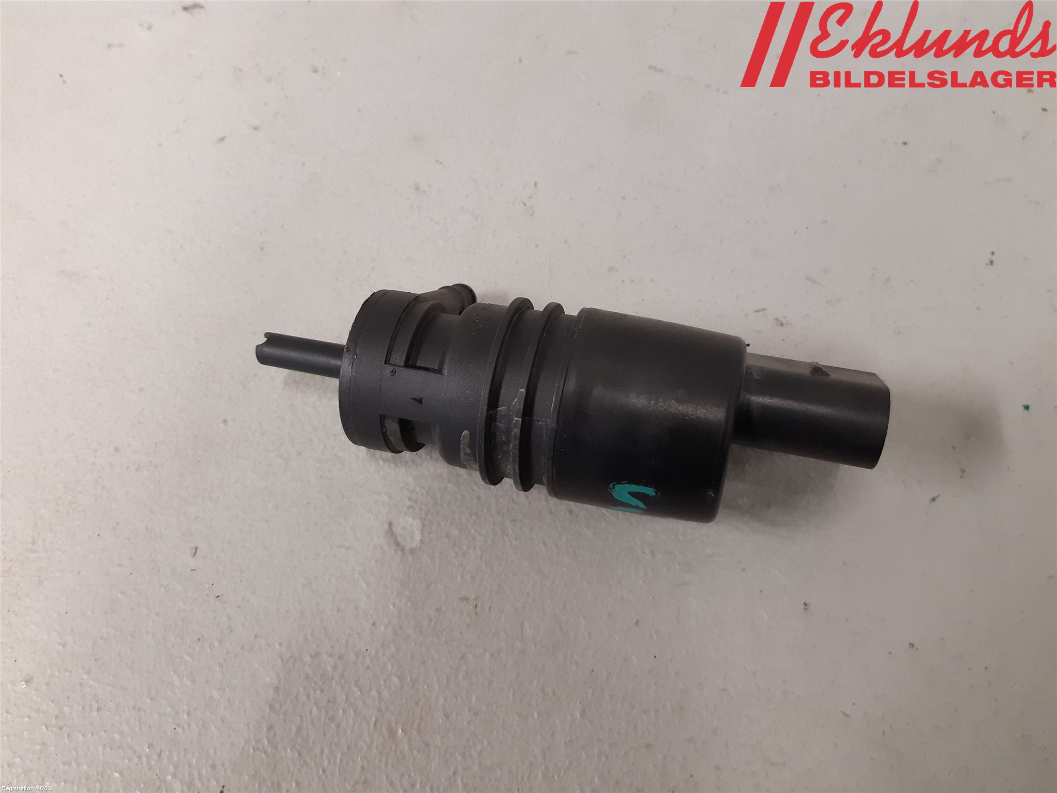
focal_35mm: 26
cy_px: 396
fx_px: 794
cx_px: 528
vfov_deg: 53.1
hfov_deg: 67.3
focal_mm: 3.93
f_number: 1.7
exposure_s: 1/50
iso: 250
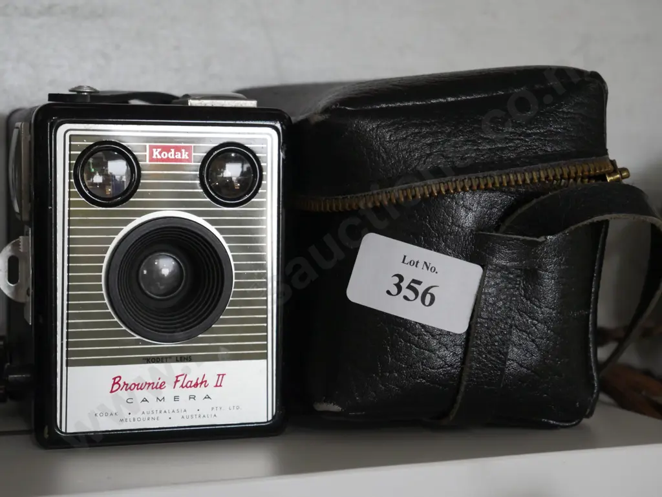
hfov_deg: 28.5
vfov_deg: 21.6
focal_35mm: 68
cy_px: 248
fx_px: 1301
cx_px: 331
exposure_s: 1/80
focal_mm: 34
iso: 2000
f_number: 5.4
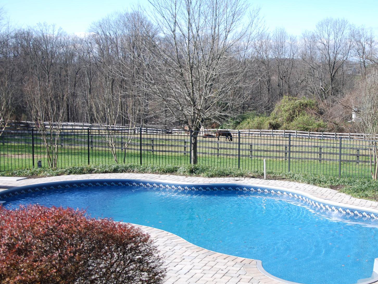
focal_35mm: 57
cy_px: 131
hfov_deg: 33.4
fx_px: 622
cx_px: 258
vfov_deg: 25.7
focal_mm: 28
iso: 100
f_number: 7.1
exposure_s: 1/200
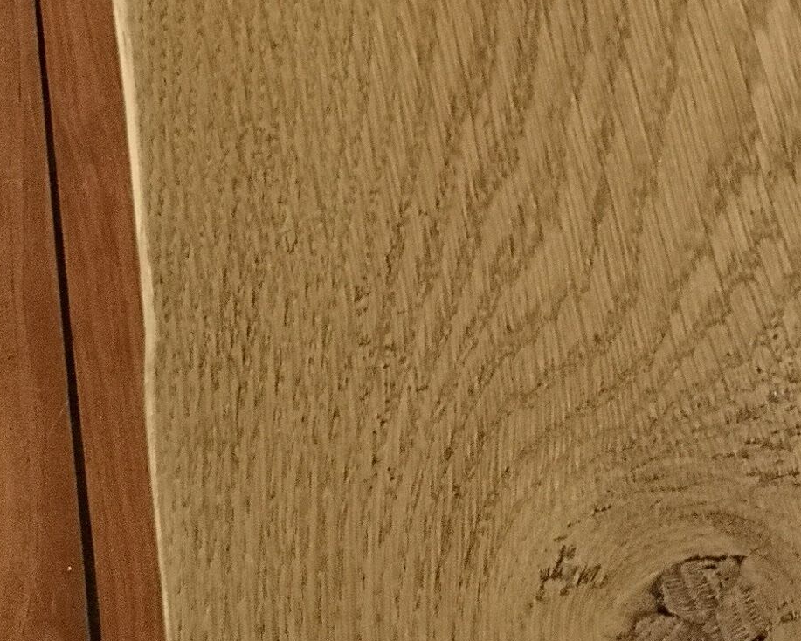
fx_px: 3130
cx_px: 727
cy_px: -535
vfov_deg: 10.9
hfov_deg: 14.4
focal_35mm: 132
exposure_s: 1/60
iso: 160
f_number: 1.8
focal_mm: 5.58
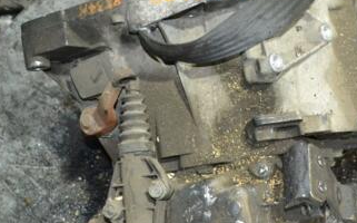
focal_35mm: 83
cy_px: 171
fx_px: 806
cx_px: 234
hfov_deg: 24.9
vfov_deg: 15.6
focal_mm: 29
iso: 2500
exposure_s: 1/60
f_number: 4.5
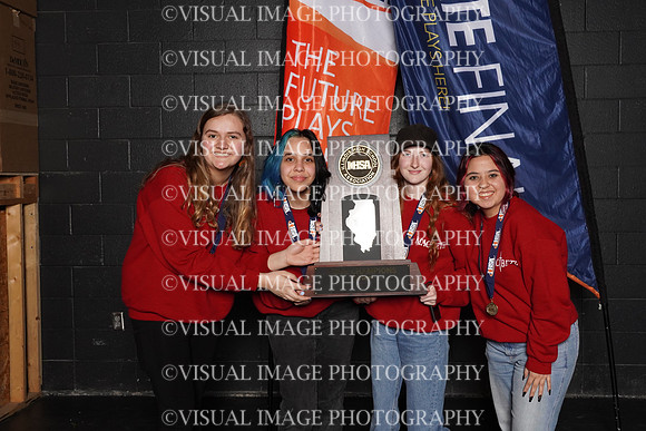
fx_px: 781
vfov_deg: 30.9
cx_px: 323
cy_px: 216
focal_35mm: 44
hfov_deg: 45.0
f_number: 8
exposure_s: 1/125
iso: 800
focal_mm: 29
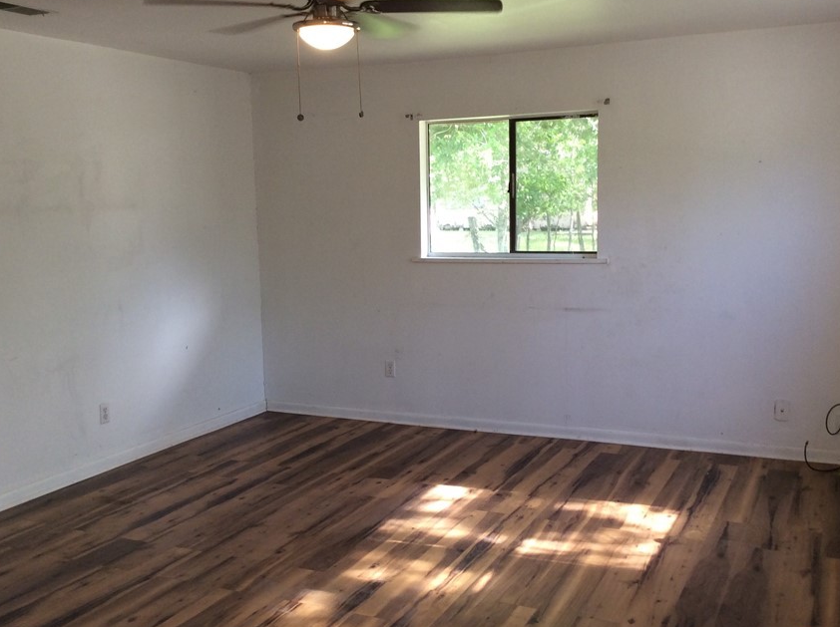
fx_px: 945
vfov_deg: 36.7
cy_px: 303
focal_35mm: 39
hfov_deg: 47.9
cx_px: 429
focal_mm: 3.3
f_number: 2.4
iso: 50
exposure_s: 1/60
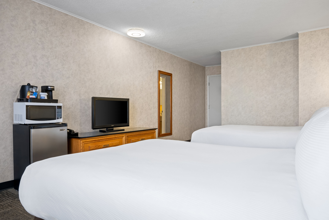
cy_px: 110
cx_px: 164
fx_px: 219
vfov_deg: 53.1
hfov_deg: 73.7
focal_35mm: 24
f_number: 11
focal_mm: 24
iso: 400
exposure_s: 1/2.5
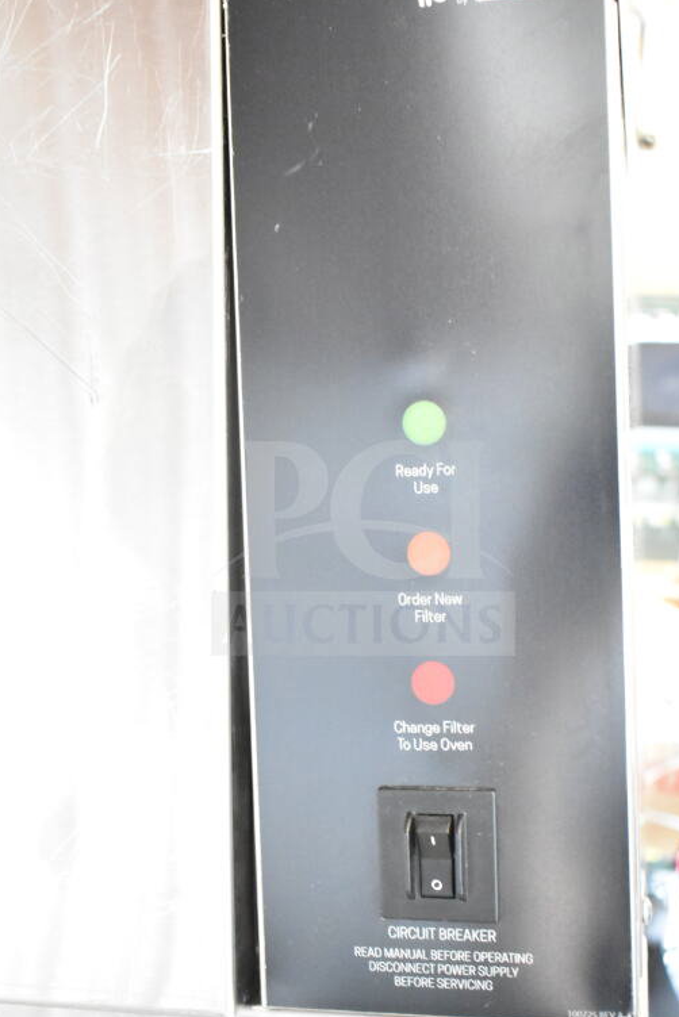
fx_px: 1289
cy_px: 548
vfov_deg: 43.0
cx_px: 362
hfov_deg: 29.5
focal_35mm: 46
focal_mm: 25
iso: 9000
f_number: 4
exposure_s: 1/40
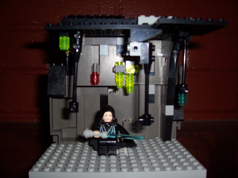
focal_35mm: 34
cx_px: 119
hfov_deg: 54.0
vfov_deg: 41.8
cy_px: 89
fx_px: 234
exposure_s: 1/60
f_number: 2.7
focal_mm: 5.6
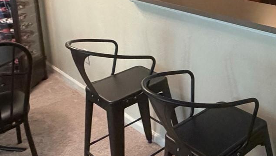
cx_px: 299
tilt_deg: -7.4
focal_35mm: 49
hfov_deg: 36.2
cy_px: -40
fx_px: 359
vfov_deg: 22.3
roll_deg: +1.6
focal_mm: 2.22
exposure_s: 1/60
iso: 500
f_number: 2.2
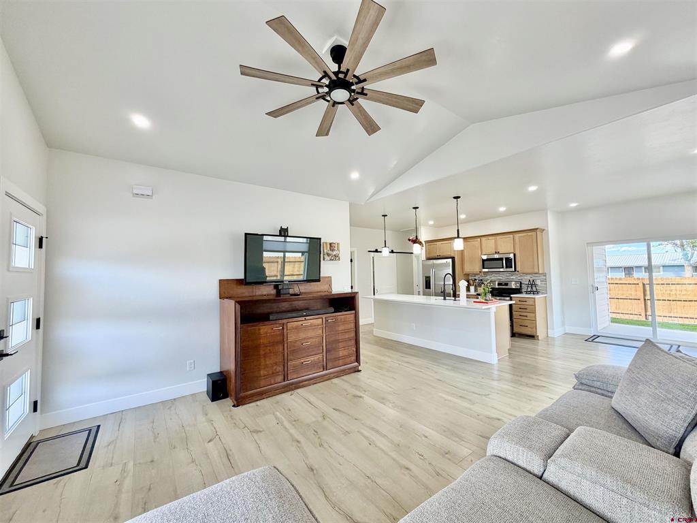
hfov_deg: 102.1
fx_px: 282
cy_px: 262
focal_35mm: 14
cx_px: 348
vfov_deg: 85.7
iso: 125
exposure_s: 1/120
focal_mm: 2.22
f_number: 2.2
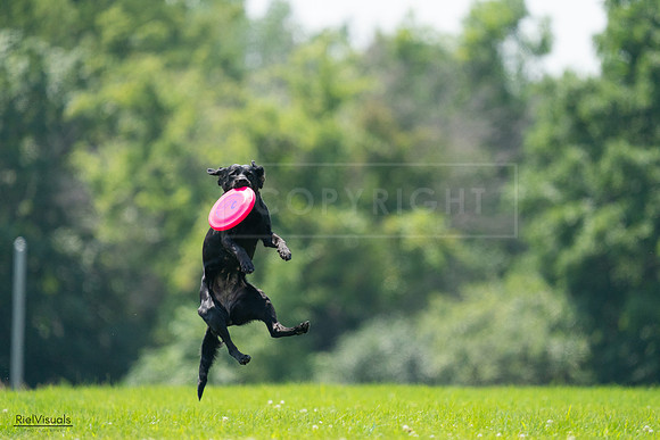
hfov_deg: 3.4
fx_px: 11002
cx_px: 330
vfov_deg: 2.3
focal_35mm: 600
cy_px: 220
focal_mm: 600
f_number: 6.3
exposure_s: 1/4000
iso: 2500
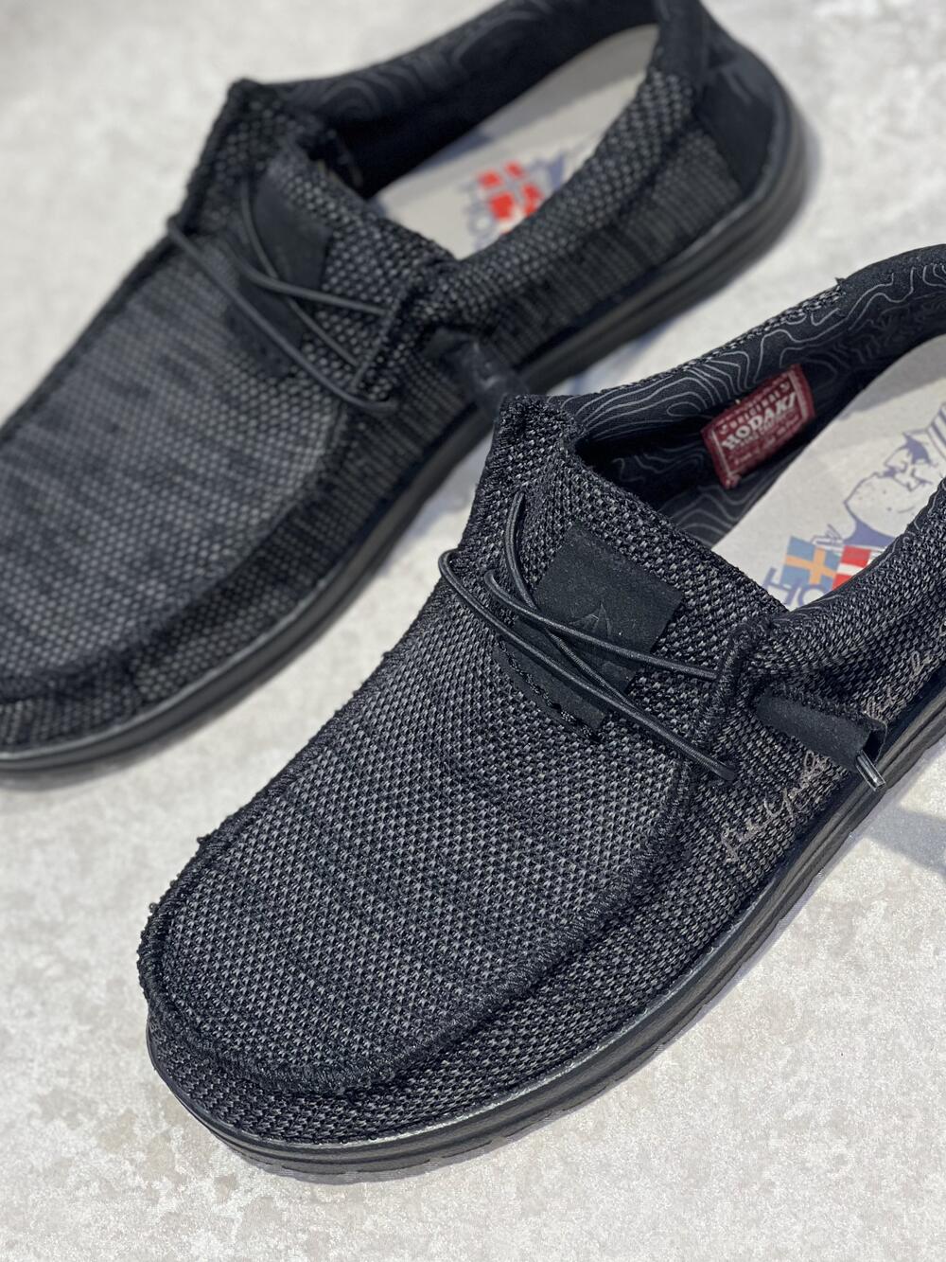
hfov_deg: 19.1
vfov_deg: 25.3
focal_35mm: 77
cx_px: 473
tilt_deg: -50.4
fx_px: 2805
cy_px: 631
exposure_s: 1/100
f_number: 2.8
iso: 100
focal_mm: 9
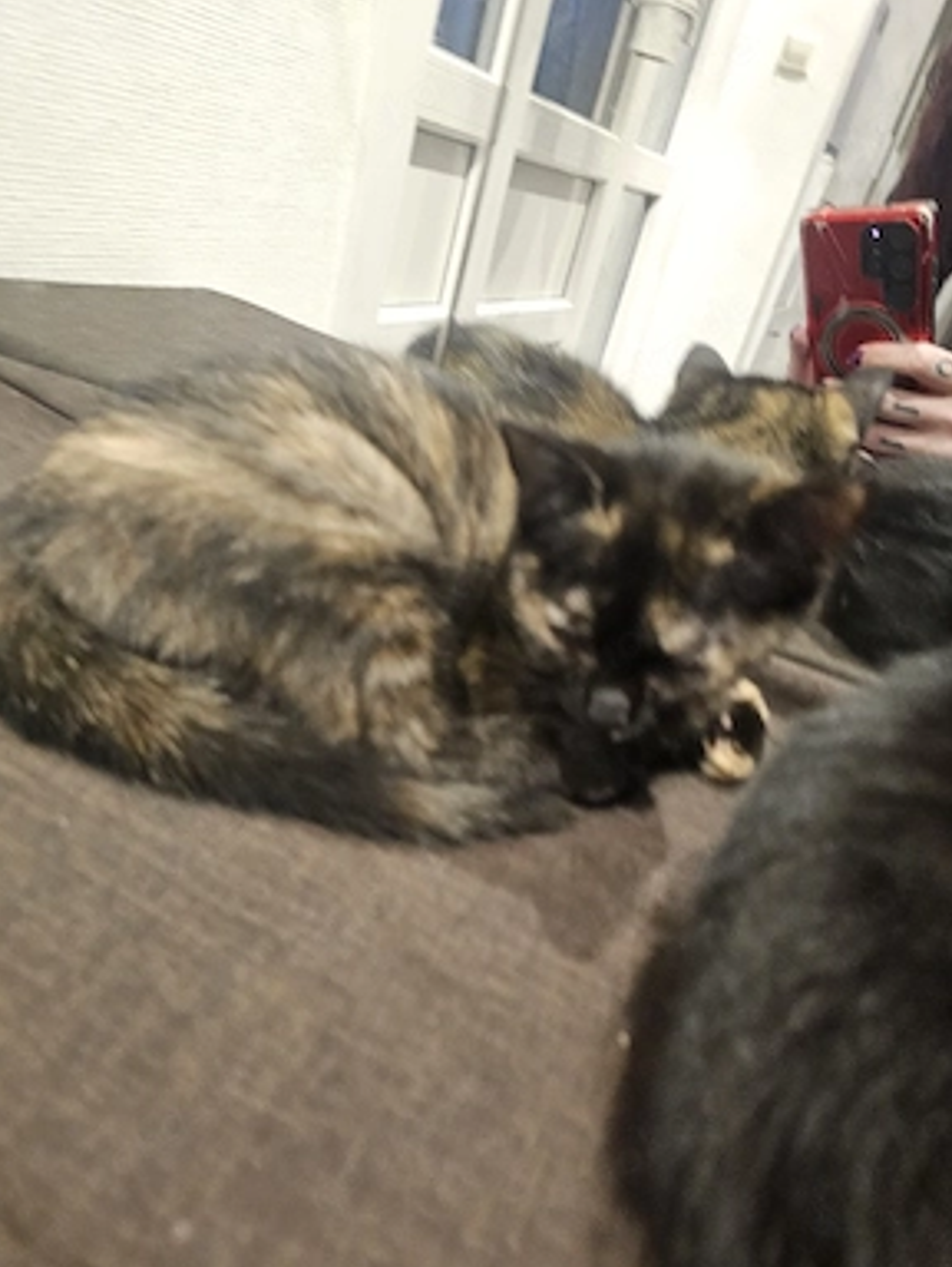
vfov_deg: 71.5
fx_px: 879
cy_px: 658
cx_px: 476
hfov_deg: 56.9
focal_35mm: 24
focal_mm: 6.3
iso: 1000
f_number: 1.7
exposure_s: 1/25.1
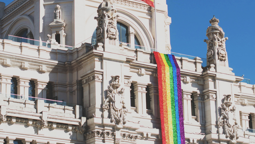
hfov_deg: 17.2
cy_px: -1
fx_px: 845
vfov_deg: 9.6
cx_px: 126
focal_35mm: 125
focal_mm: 50
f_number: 2.8
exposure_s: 1/3200
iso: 100
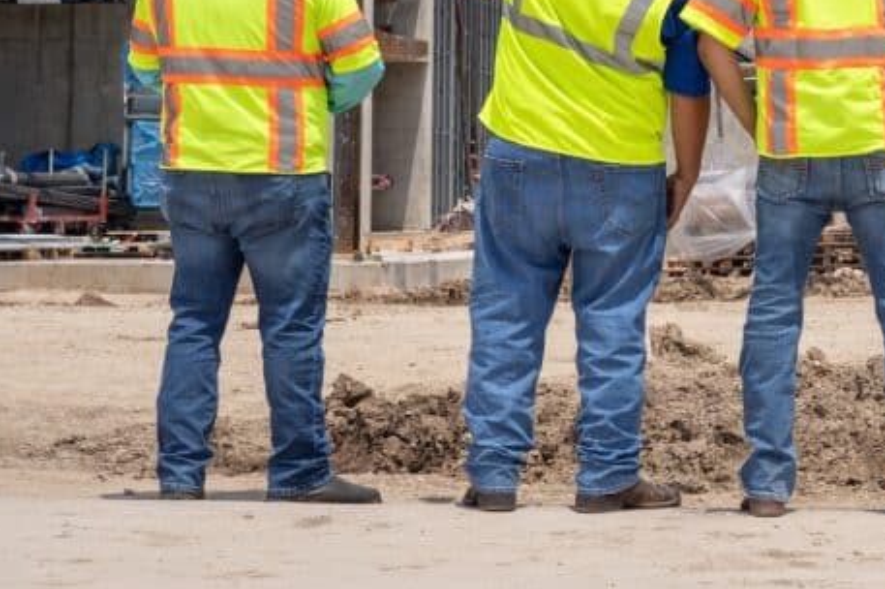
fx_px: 2751
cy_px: -64
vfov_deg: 12.0
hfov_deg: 17.9
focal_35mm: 112
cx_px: 852
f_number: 10
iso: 250
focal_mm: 50
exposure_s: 1/640
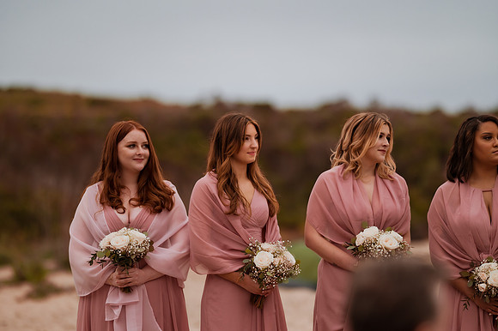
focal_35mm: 135
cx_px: 249
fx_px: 1866
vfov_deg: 10.1
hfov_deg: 15.2
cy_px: 166
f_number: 1.8
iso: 500
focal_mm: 135
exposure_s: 1/4000
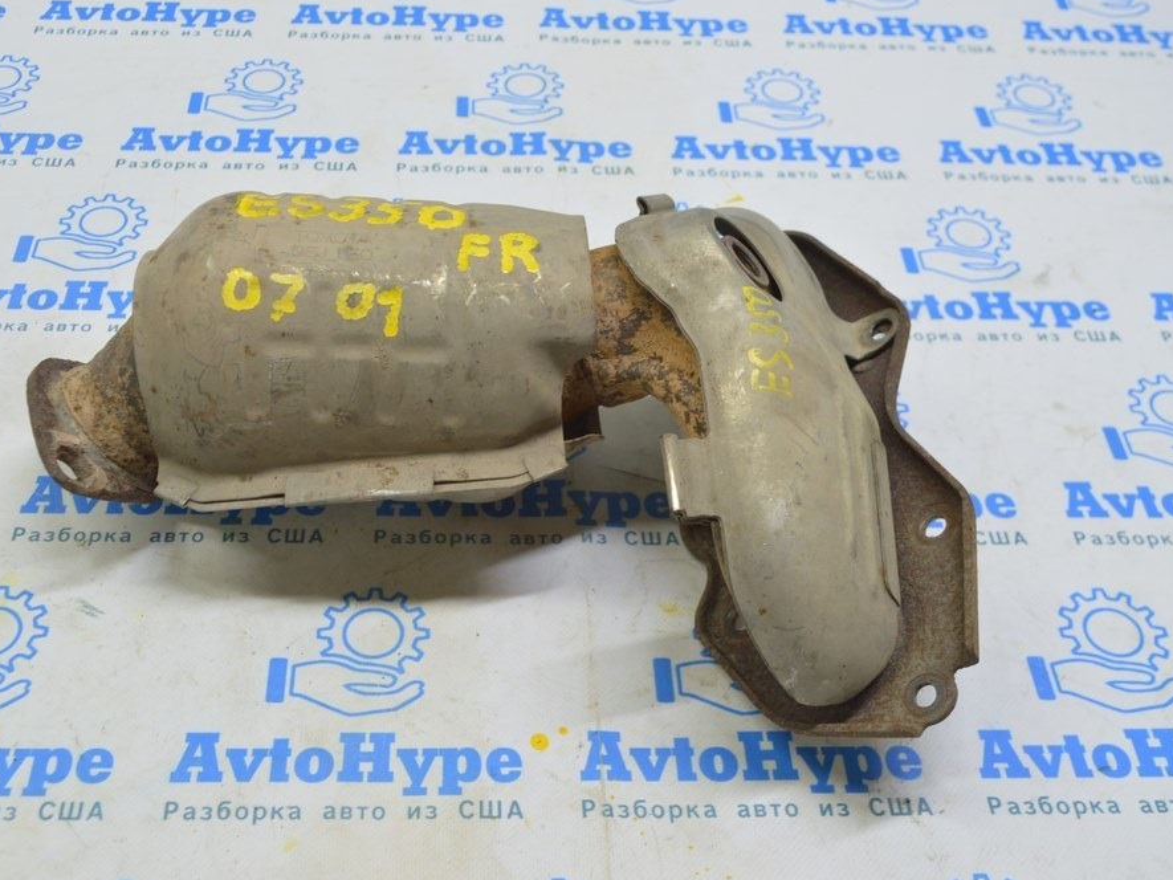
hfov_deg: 46.6
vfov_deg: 36.0
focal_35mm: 40
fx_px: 1356
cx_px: 498
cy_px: 441
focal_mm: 24
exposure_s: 1/20
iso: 400
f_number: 5.6
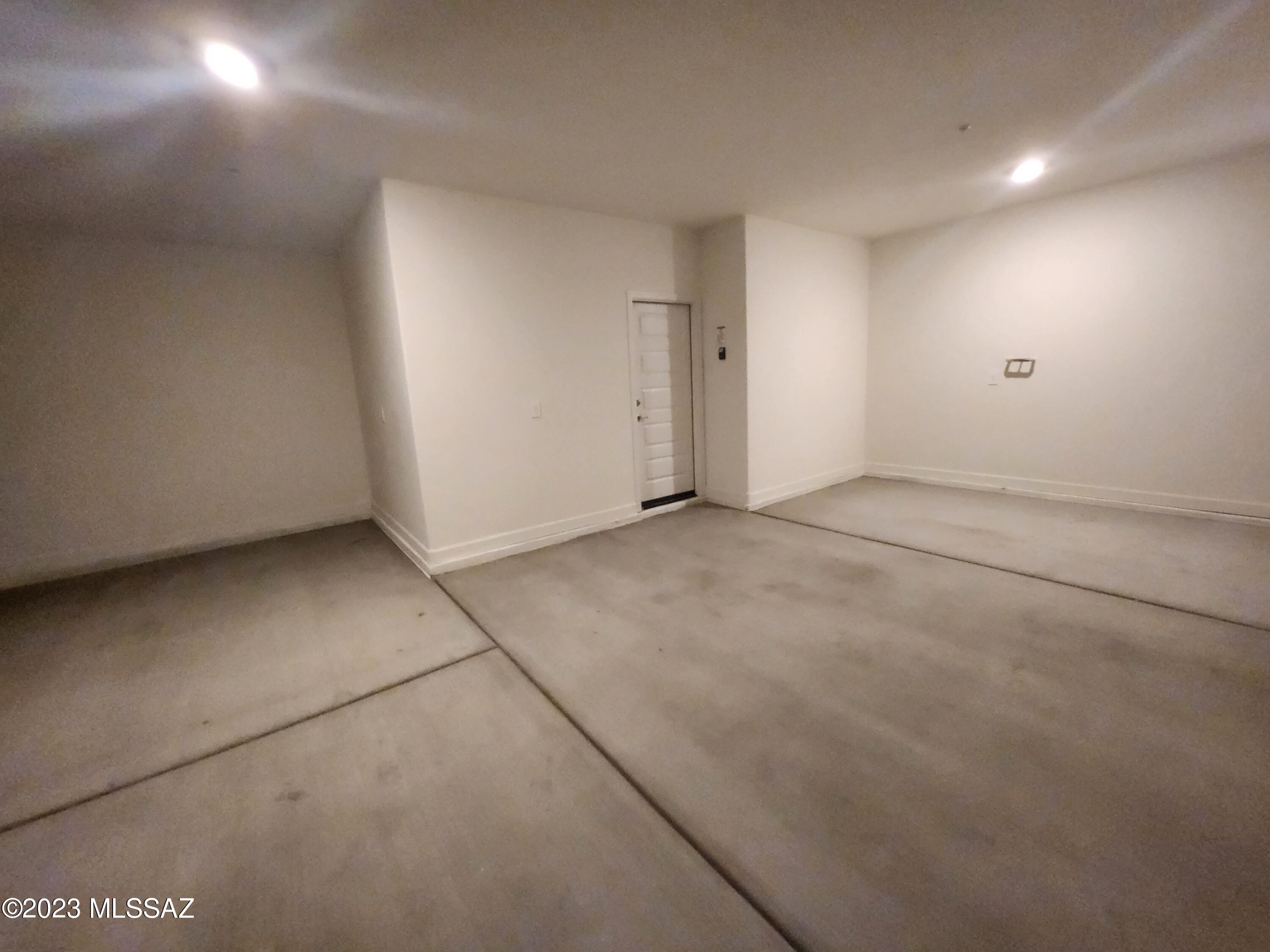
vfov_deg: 89.9
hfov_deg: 106.2
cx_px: 635
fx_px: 477
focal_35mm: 13
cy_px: 476
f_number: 2.2
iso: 500
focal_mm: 1.7
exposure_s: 1/30
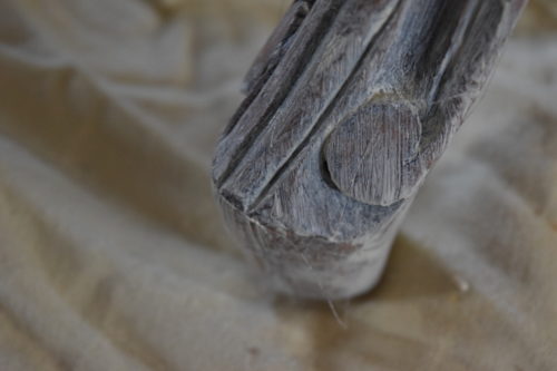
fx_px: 1276
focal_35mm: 82
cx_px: 278
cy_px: 186
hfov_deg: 24.6
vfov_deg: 16.5
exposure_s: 1/25
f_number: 7.1
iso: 3200
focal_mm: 55
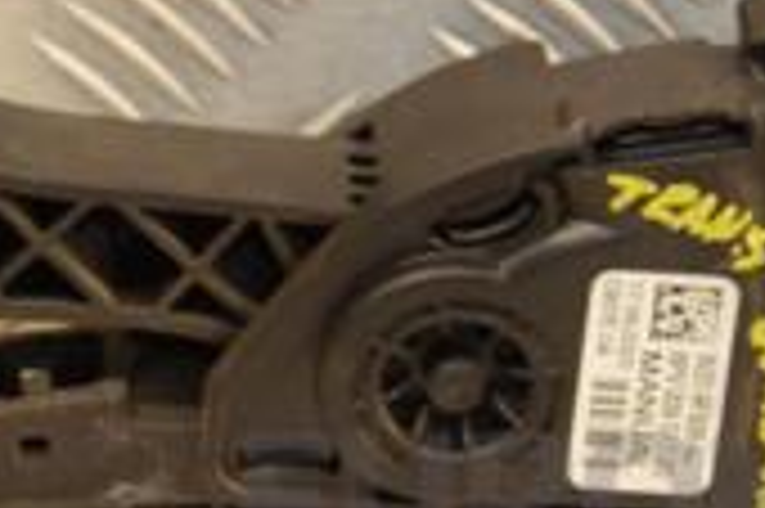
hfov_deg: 9.2
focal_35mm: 223
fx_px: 4734
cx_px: 158
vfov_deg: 6.1
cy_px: -99
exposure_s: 1/200
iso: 800
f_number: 5.6
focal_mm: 42
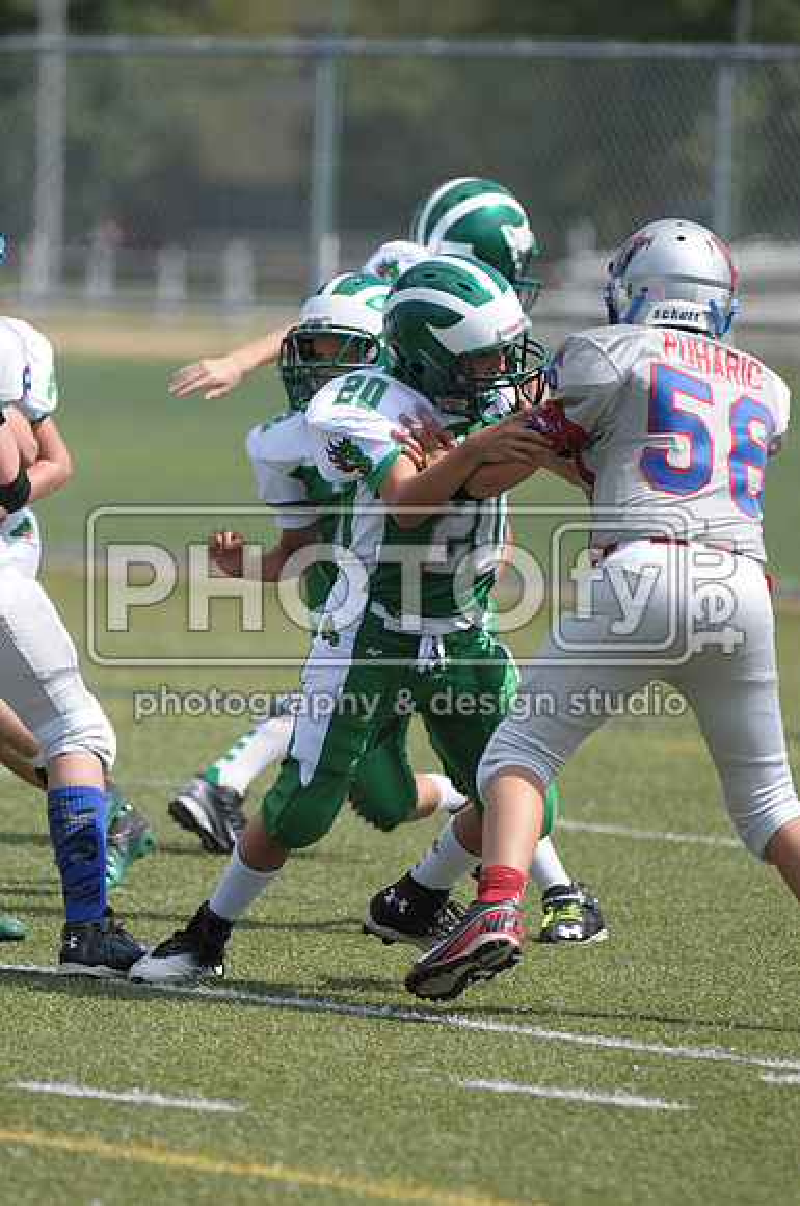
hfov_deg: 3.4
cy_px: 603
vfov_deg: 5.1
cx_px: 400
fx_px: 13539
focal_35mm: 405
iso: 500
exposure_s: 1/4000
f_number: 4
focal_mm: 270
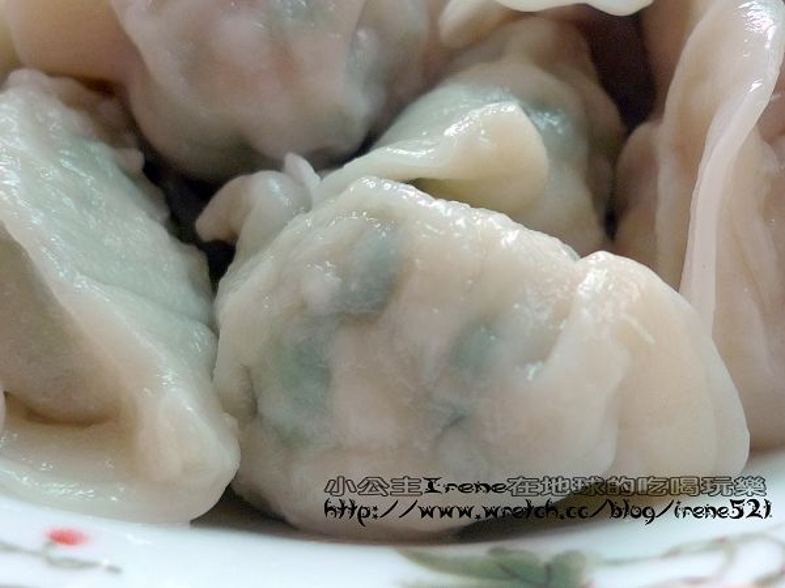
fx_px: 1134
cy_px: 294
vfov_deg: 29.1
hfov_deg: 38.2
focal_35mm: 50
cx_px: 392
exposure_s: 1/80
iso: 200
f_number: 2.1
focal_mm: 5.9
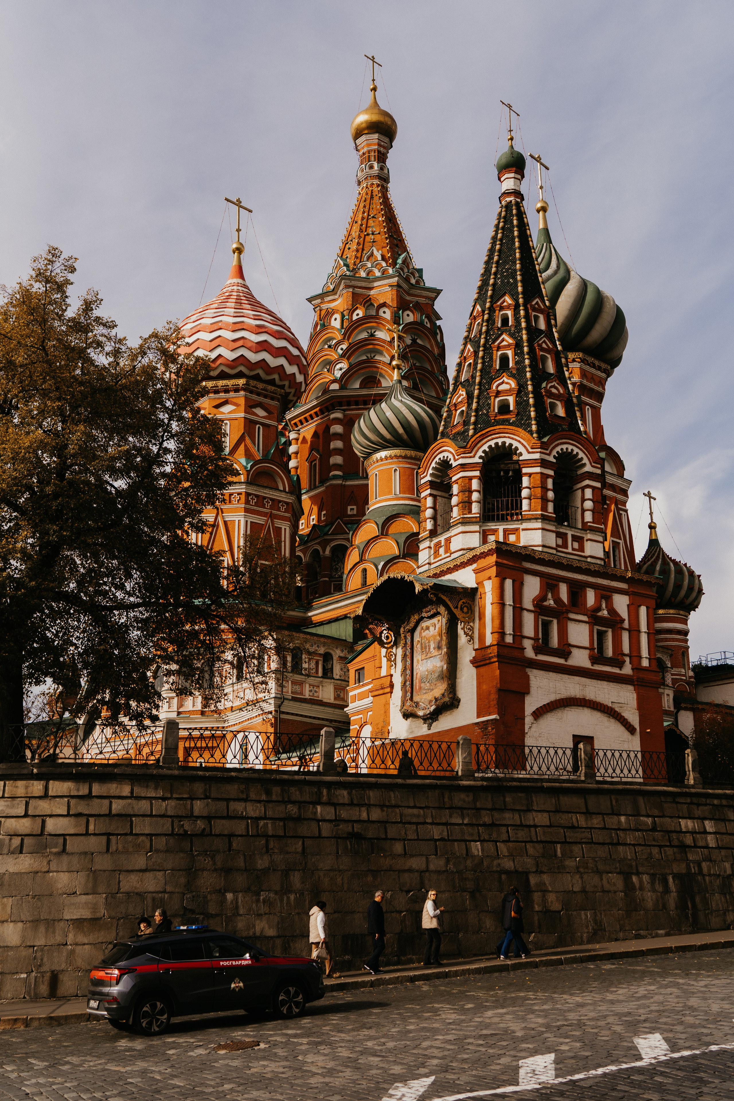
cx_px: 367
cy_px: 550
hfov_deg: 37.9
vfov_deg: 54.4
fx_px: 1070
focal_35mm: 35
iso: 100
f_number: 4
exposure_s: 1/500
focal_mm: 35
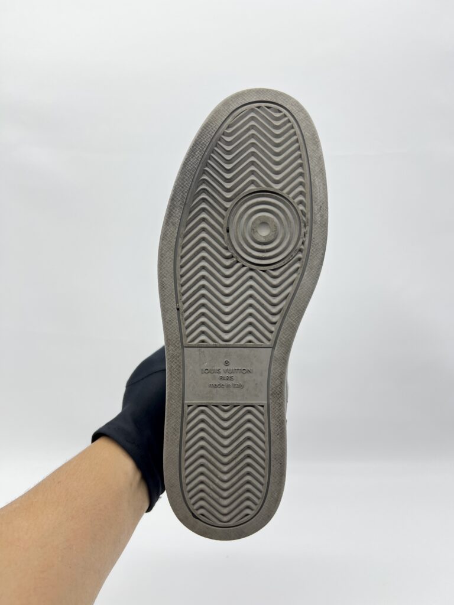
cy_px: 302
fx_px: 455
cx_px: 227
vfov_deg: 67.3
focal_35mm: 26
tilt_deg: -15.9
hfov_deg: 53.1
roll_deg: +1.1
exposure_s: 1/103
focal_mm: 5.7
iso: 32
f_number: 1.5
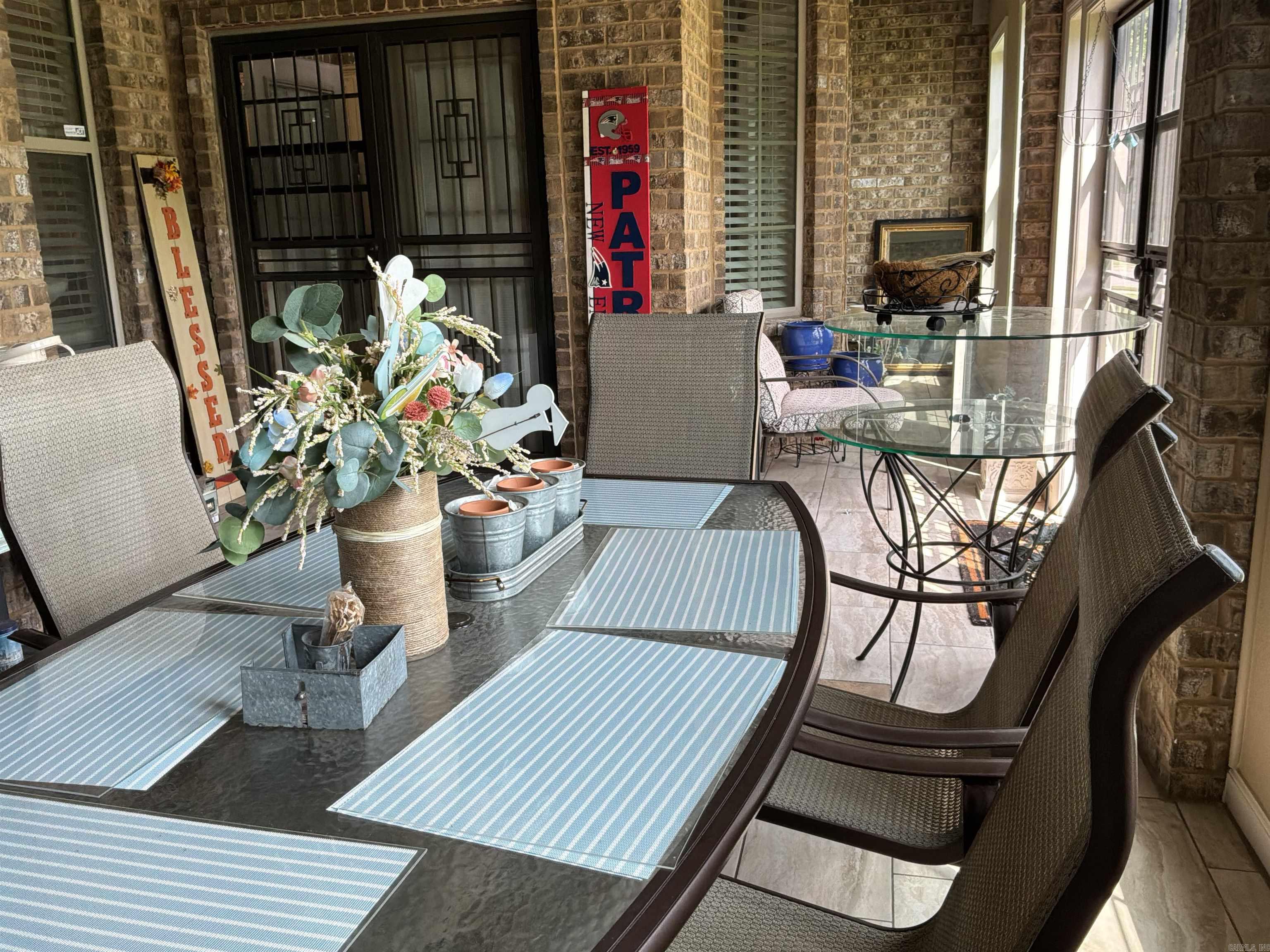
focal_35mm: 28
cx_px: 635
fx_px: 1027
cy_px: 476
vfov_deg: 49.7
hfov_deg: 63.4
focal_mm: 3
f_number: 1.8
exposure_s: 1/120
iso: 50
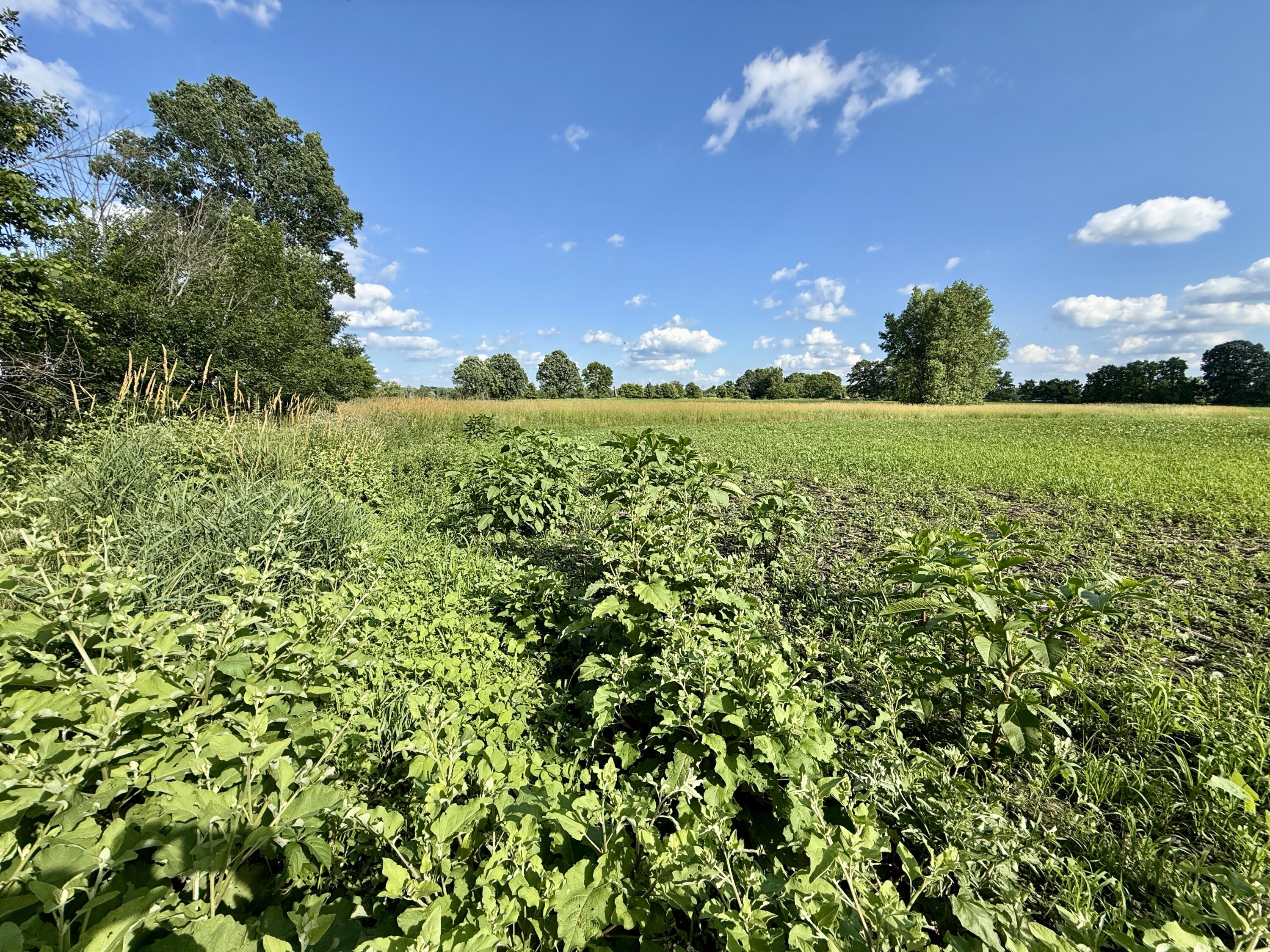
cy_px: 476
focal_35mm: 14
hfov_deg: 102.1
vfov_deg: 85.7
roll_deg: -0.8
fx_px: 514
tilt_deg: -7.8
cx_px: 635
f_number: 2.2
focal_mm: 2.22
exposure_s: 1/1431
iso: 50
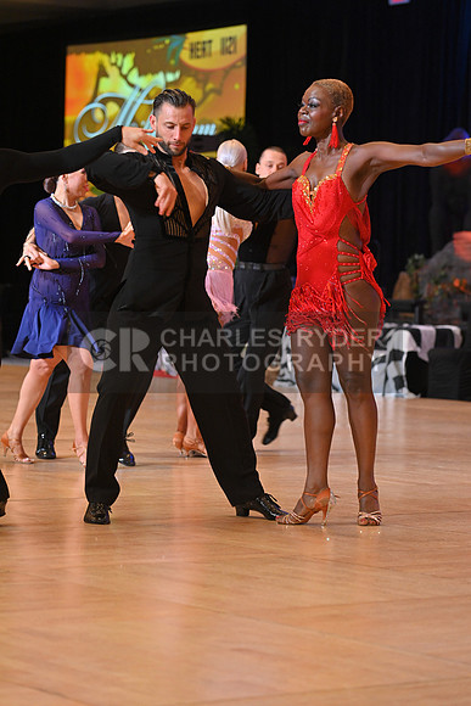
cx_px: 236
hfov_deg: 11.2
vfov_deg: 16.8
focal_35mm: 122
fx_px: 2393
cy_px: 353
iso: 2000
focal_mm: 122
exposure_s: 1/250
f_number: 5
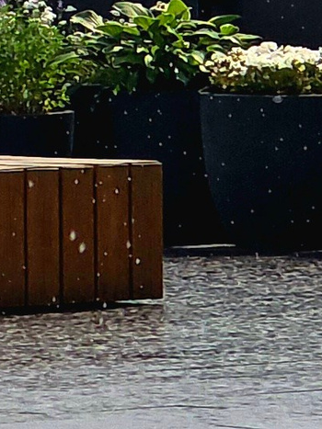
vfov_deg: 2.4
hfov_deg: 1.8
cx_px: -413
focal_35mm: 840
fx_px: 10423
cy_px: -455
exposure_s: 1/3333
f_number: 3.4
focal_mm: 18.6
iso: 64
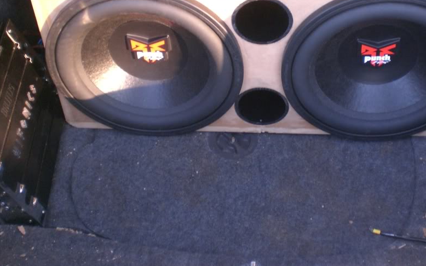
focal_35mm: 53
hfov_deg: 38.0
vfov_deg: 24.2
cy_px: 71
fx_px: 615
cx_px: 261
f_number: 3.1
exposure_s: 1/80
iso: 200
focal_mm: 6.3
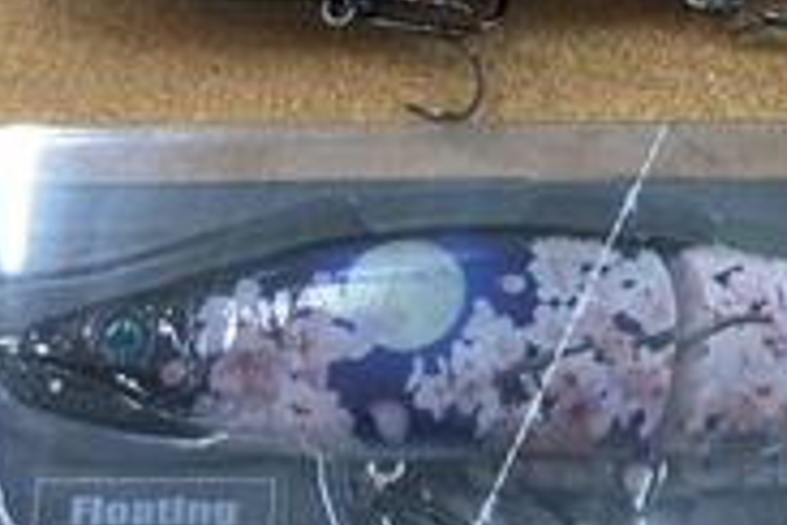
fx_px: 2317
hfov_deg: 19.1
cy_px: -69
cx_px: 624
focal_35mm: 106
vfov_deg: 12.7
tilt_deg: -68.6
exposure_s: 1/30
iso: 64
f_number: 2.4
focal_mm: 3.3
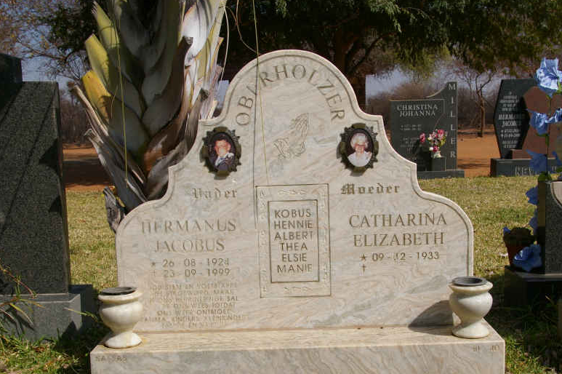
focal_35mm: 47
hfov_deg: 41.9
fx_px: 733
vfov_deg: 28.6
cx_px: 297
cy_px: 216
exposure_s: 1/500
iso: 200
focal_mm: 26
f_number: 9.5
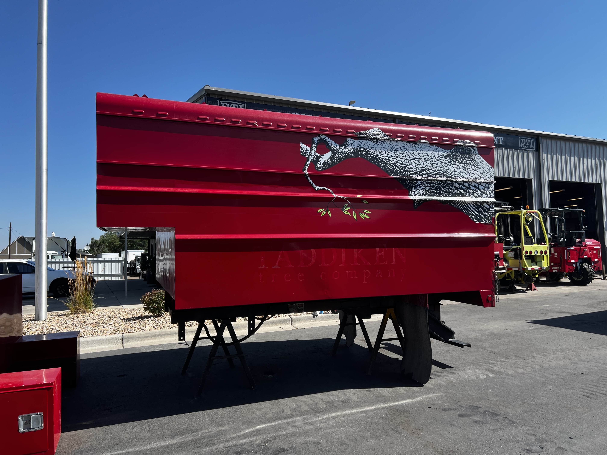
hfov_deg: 67.3
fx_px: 456
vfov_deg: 53.1
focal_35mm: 26
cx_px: 304
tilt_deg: +4.2
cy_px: 228
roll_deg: +2.6
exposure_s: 1/2353
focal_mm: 5.7
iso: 50
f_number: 1.5
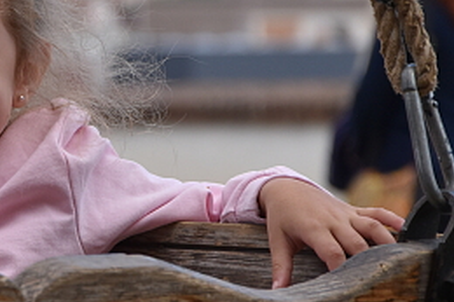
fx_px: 6106
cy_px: 46
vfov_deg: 2.8
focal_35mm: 485
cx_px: -91
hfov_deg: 4.2
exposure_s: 1/1250
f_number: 5.6
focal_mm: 105
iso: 400
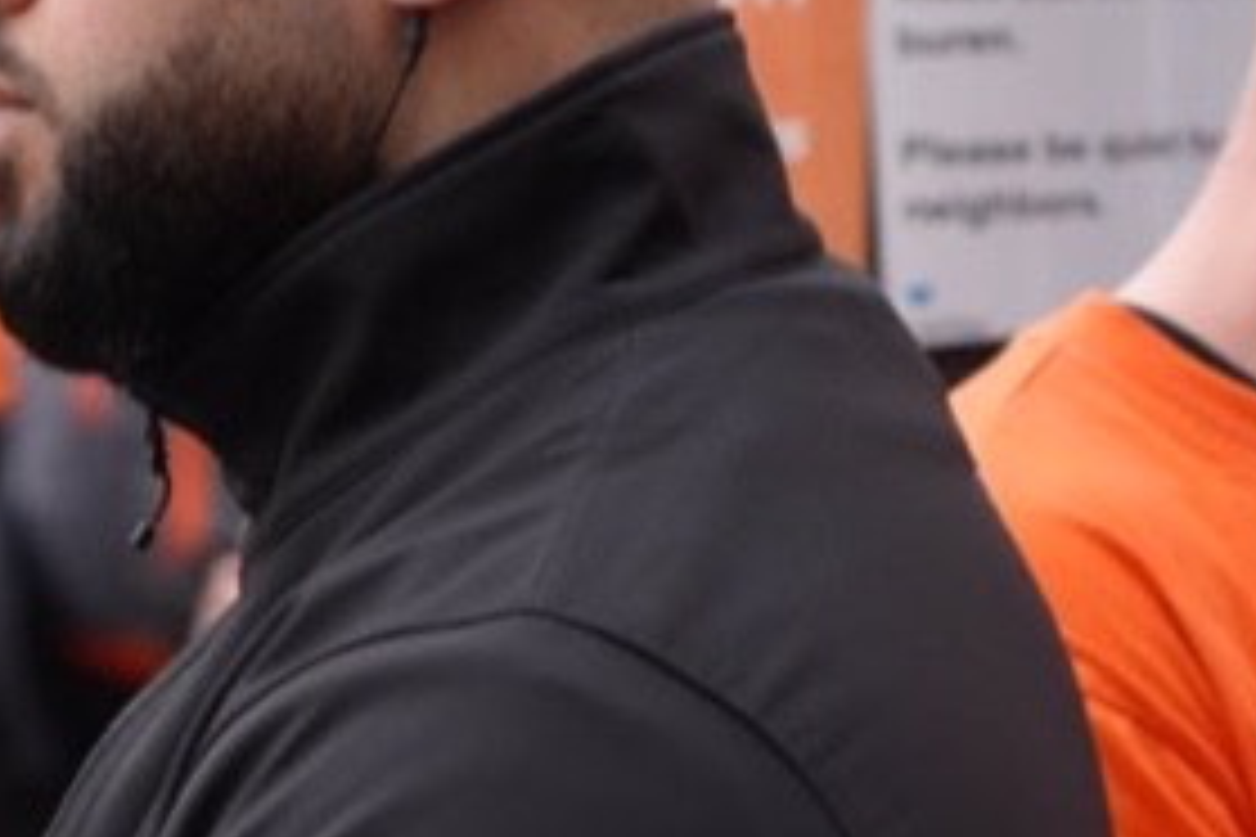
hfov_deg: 5.3
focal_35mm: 387
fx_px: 13501
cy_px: 322
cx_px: -999
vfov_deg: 3.6
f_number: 4
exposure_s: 1/160
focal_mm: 77
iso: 100
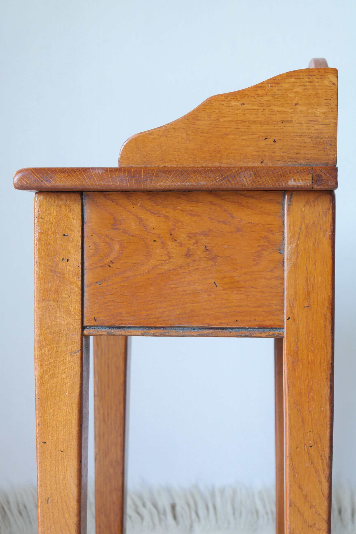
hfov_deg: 19.7
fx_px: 1023
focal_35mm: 69
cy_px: 267
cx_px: 178
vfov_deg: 29.2
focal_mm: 45
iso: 800
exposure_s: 1/25
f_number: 5.6
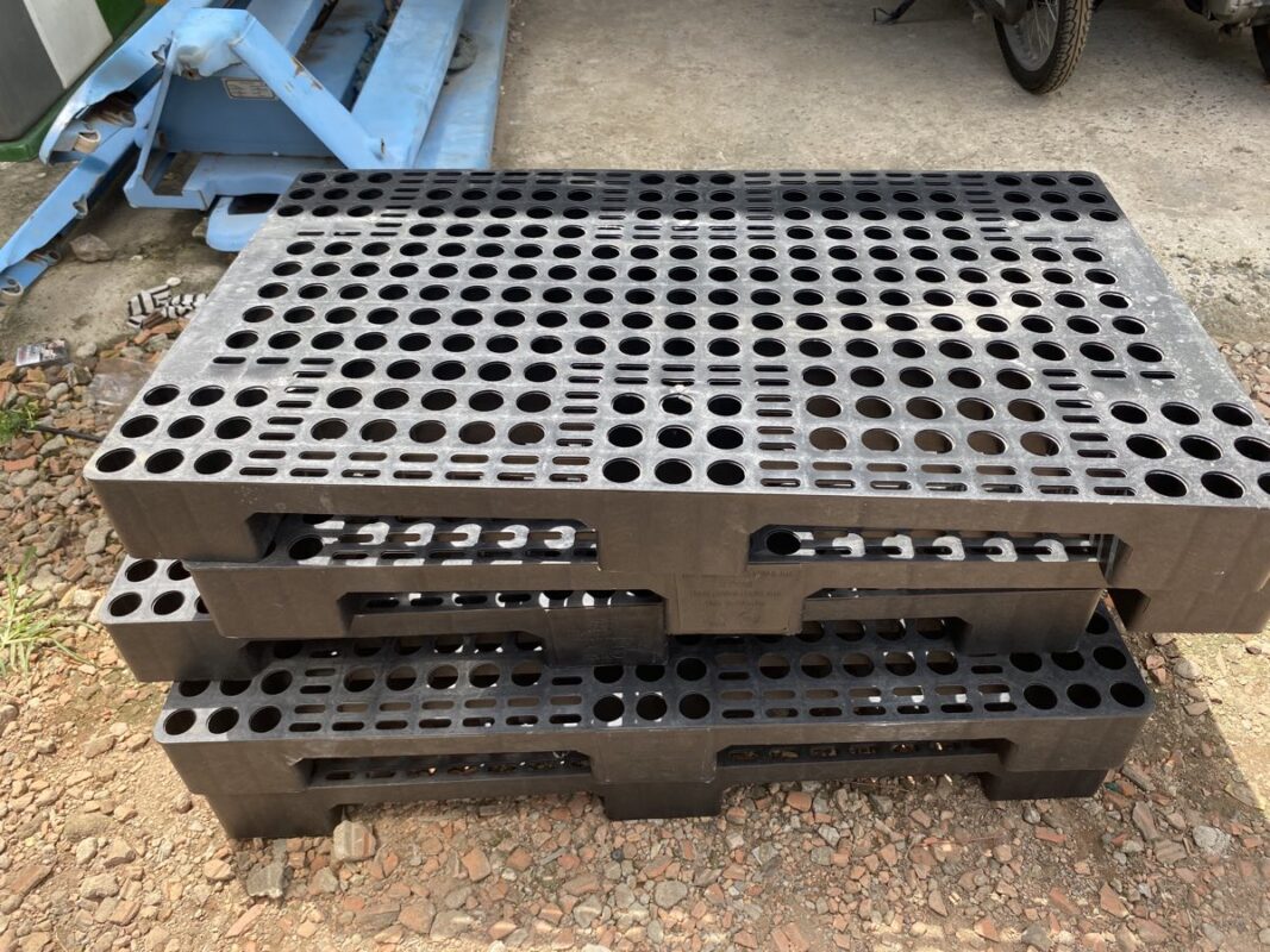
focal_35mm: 26
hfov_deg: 67.3
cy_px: 476
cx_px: 635
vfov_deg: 53.1
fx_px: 954
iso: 32
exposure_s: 1/724
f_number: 1.8
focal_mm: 4.25
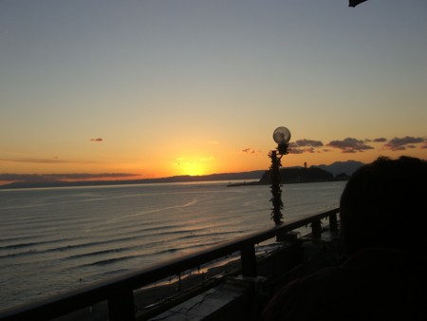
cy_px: 160
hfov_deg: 49.0
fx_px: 469
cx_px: 214
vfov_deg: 37.8
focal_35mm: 38
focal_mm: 7.9
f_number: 4
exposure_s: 1/320
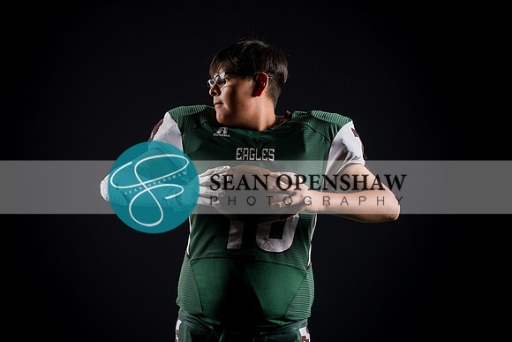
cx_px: 243
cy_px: 156
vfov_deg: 13.4
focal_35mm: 102
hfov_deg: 20.0
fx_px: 1449
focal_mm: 89
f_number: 4
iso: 200
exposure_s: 1/160
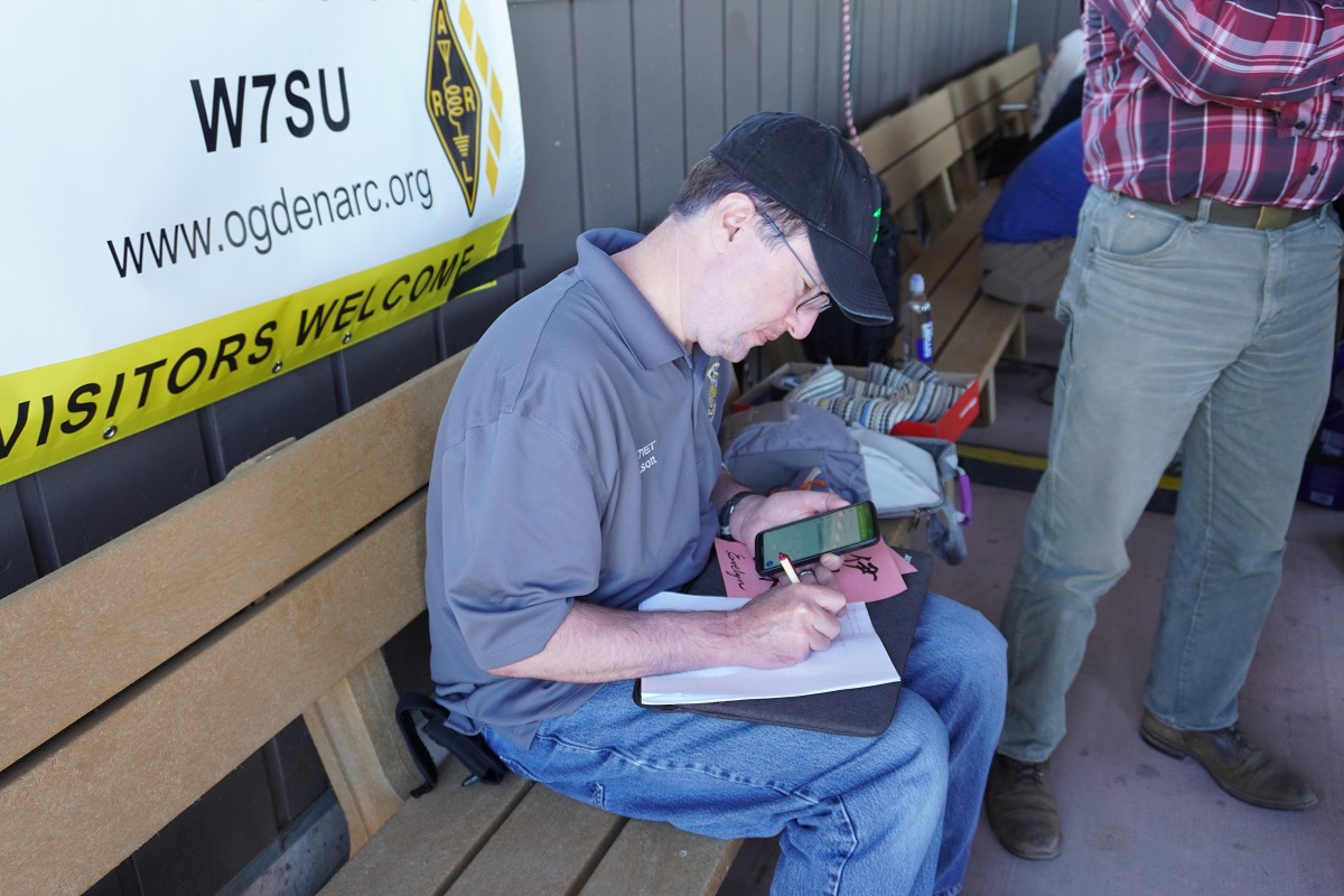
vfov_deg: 41.7
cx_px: 672
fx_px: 1176
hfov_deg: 59.5
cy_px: 448
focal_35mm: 32
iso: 500
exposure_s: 1/160
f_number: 4
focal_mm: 21
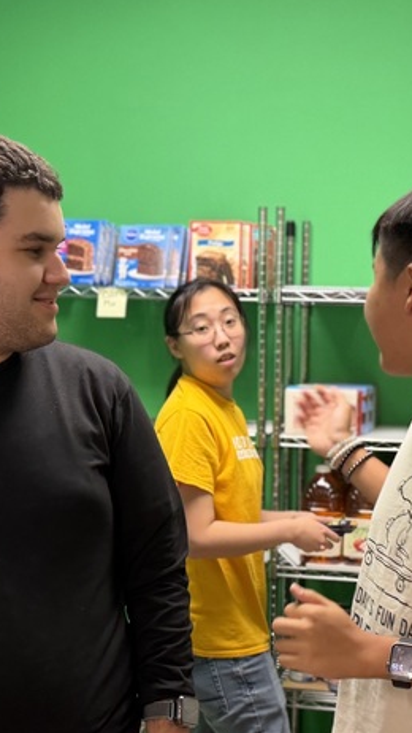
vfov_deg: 35.9
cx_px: 331
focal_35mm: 58
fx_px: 1126
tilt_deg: -6.1
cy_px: 436
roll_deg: -0.1
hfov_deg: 20.5
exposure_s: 1/60
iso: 160
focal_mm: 6.76
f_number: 1.78
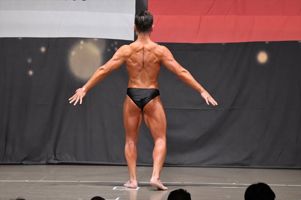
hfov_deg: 9.2
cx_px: 150
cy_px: 100
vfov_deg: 6.1
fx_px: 1880
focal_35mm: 225
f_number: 5.6
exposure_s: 1/400
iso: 6400
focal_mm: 150
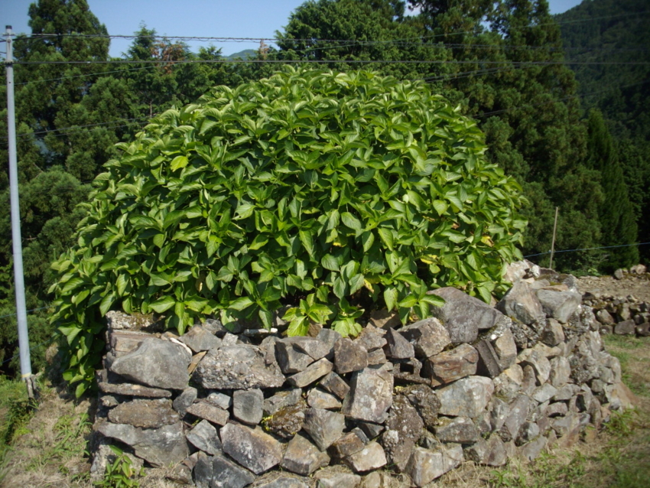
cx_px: 325
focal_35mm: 37
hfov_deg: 50.1
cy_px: 244
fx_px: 695
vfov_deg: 38.7
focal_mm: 6.2
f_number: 5.6
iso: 80
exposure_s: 1/200
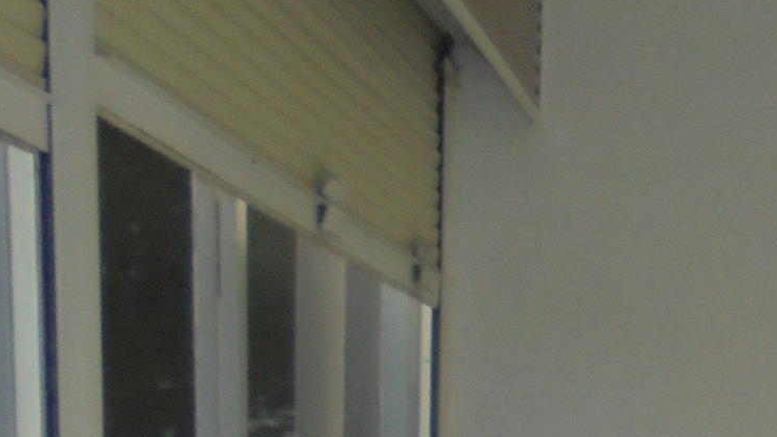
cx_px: 968
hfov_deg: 17.6
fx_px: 2370
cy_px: 1177
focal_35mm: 115
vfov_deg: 9.1
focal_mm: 4.6
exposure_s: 1/1000
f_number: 3.5
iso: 100
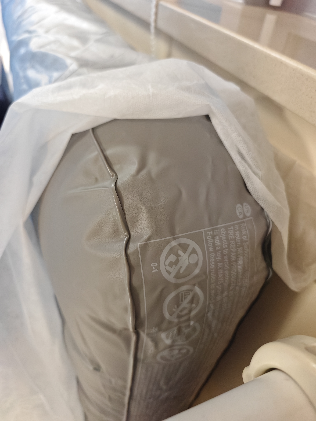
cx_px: 158
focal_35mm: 23
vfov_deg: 73.9
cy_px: 210
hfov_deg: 58.9
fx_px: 280
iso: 7492
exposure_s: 1/281
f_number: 1.68
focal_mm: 6.45
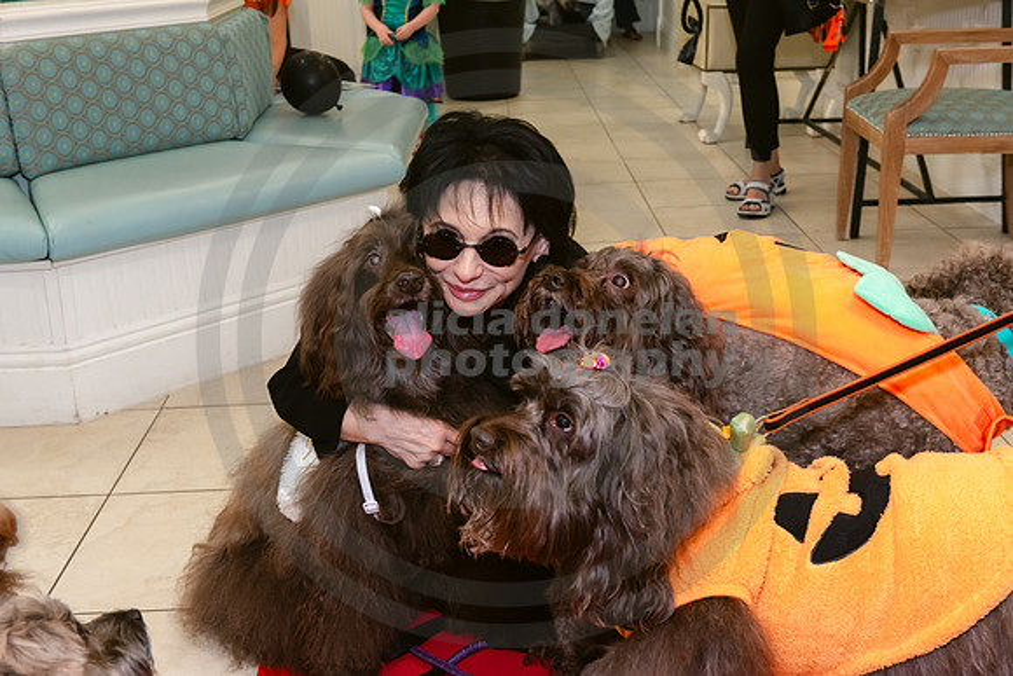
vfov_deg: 29.9
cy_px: 338
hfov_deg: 43.6
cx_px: 507
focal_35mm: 45
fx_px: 1266
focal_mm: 45
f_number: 9
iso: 2500
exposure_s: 1/60
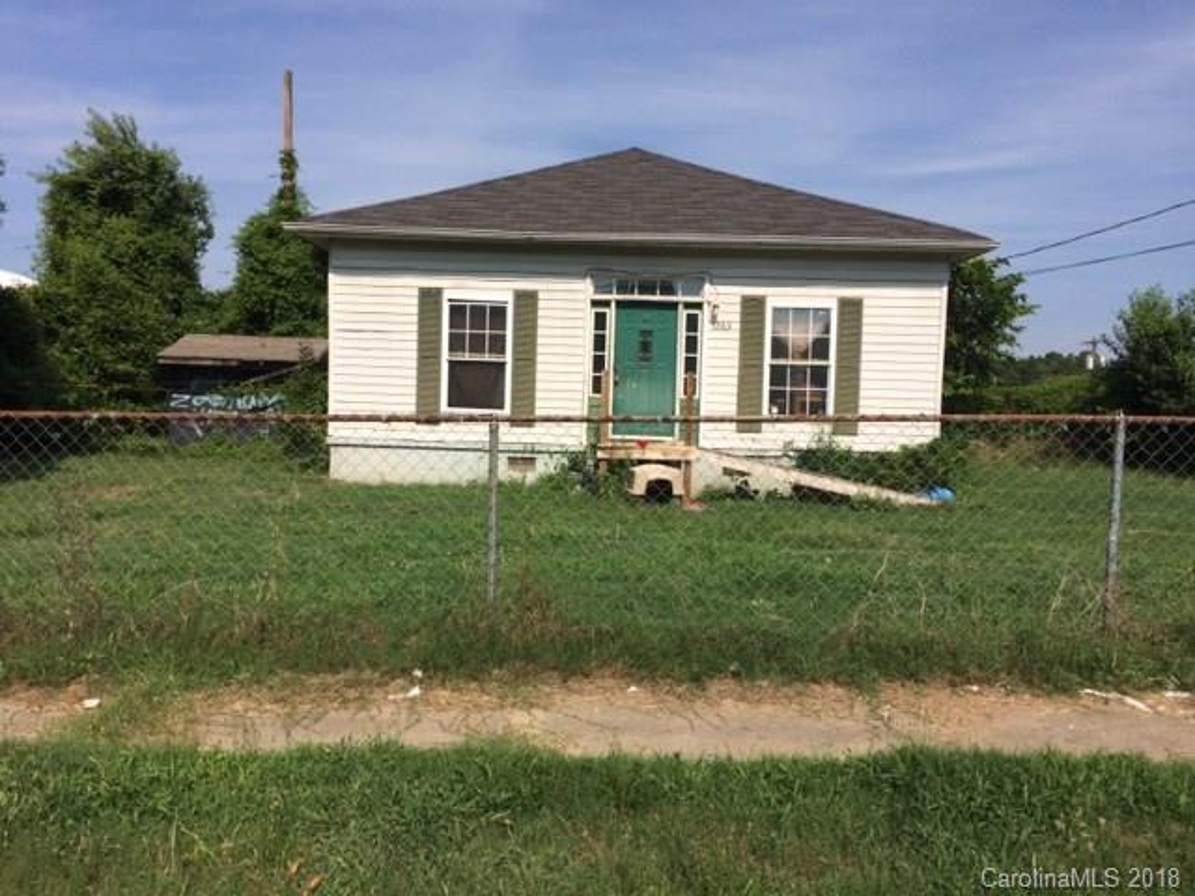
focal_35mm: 29
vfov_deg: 48.2
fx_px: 1001
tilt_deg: -4.4
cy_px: 448
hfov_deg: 61.7
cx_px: 598
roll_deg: -2.8
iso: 32
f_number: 2.2
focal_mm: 4.15
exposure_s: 1/3165
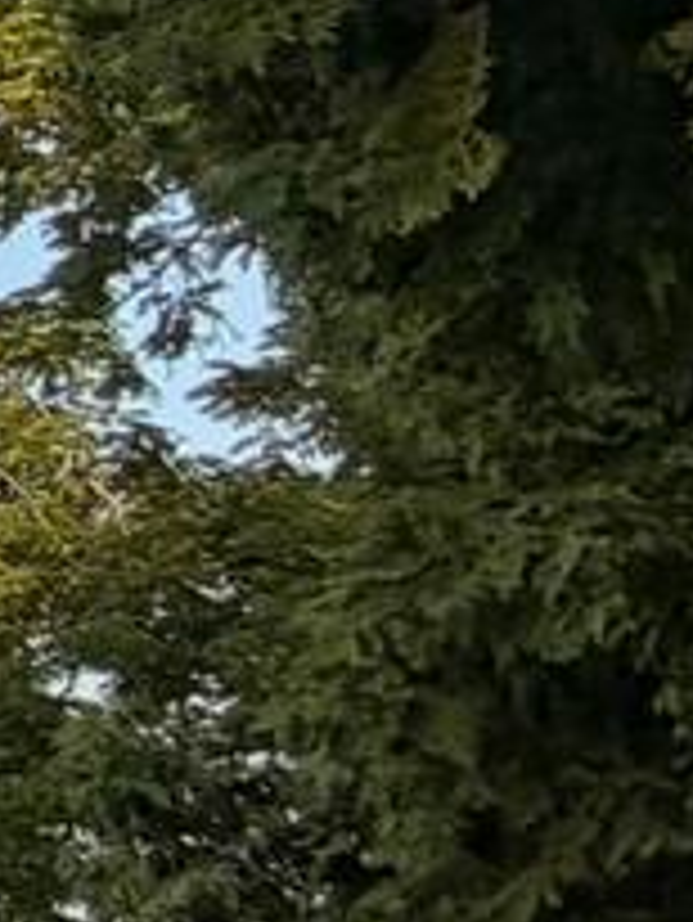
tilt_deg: +17.6
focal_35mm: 140
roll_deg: +0.6
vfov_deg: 13.9
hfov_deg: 5.4
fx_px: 3733
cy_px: 67
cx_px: -3362
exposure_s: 1/770
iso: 32
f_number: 2.2
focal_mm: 2.22
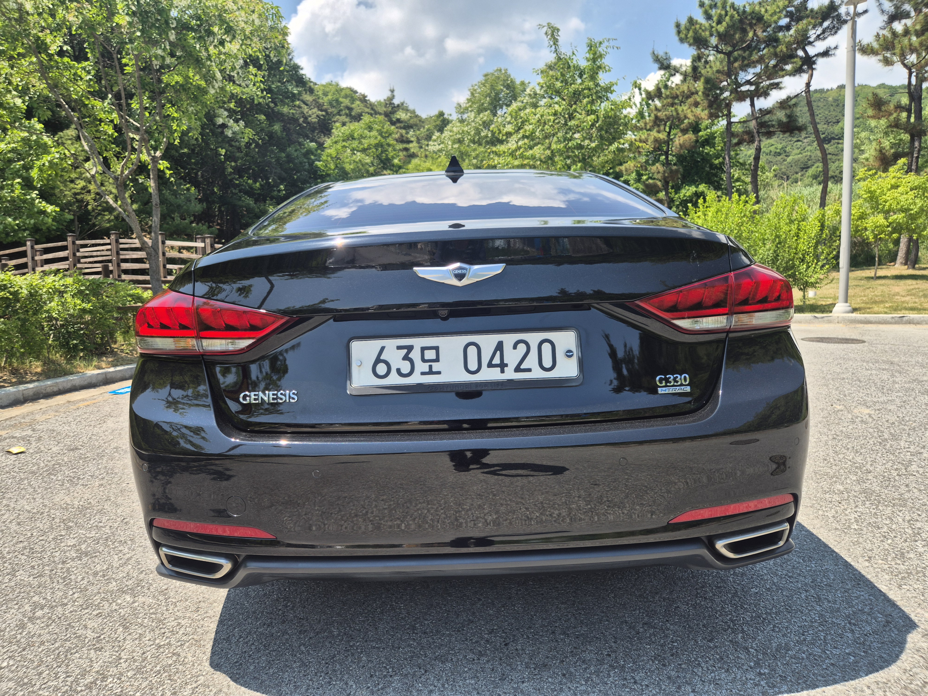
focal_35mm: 23
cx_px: 464
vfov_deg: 58.9
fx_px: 617
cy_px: 348
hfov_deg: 73.9
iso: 25
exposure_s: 1/946
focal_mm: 5.4
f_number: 1.8
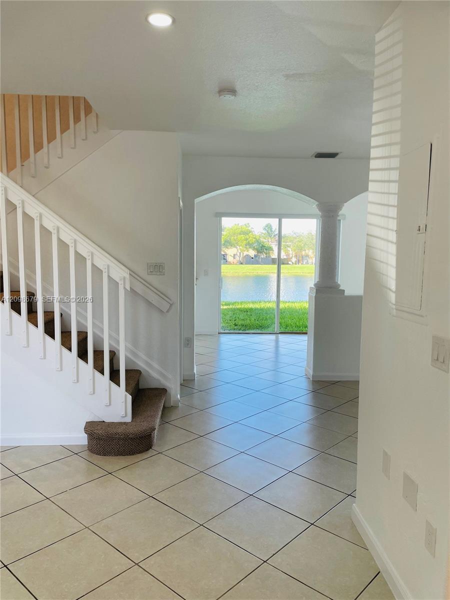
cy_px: 300
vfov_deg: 67.3
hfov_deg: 53.1
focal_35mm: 26
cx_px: 225
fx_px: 451
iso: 32
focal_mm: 4.2
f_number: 1.6
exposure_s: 1/139
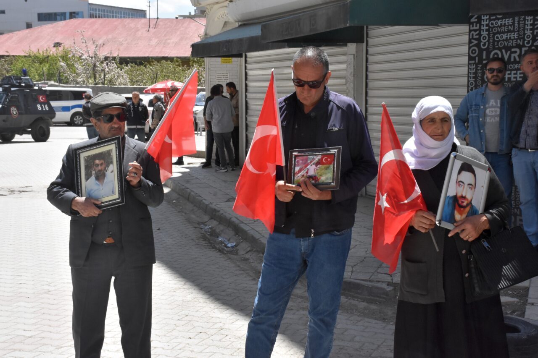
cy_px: 179
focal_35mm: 63
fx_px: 941
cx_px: 269
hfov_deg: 31.9
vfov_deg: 21.6
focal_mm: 42
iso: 1600
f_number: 14
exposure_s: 1/800
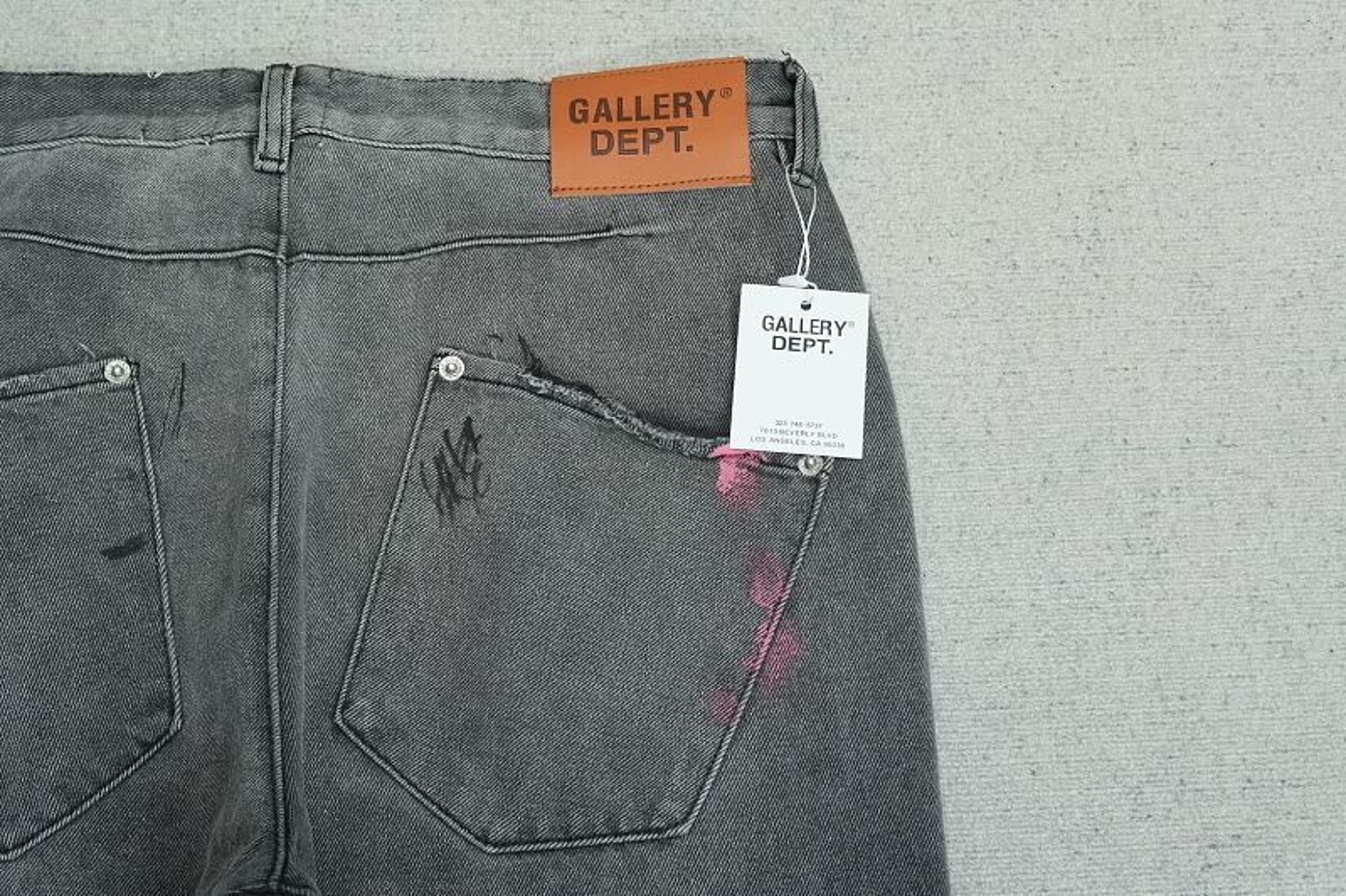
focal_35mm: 48
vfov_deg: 28.1
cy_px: 448
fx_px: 1794
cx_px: 673
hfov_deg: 41.1
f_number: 8
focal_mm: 32
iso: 1000
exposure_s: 1/160
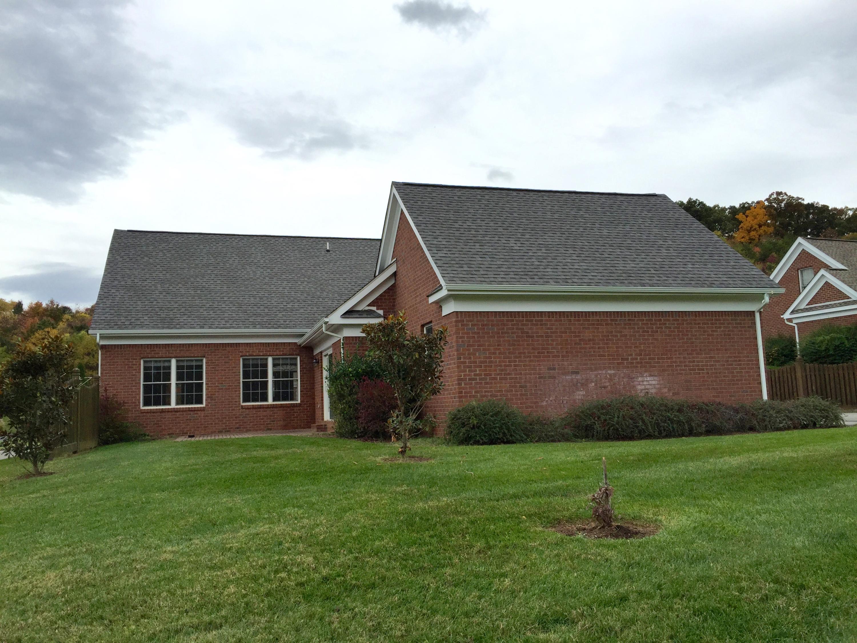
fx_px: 718
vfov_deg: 48.2
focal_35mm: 29
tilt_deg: +7.7
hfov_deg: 61.7
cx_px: 428
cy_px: 322
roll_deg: +1.7
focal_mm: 4.15
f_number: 2.2
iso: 32
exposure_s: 1/1412
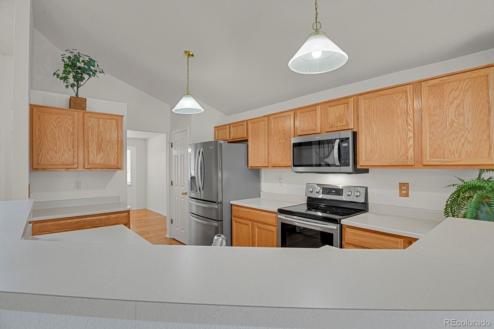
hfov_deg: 93.3
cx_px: 247
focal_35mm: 17
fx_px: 233
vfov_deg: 70.4
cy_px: 164
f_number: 8
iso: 250
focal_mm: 17
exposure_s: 2.5
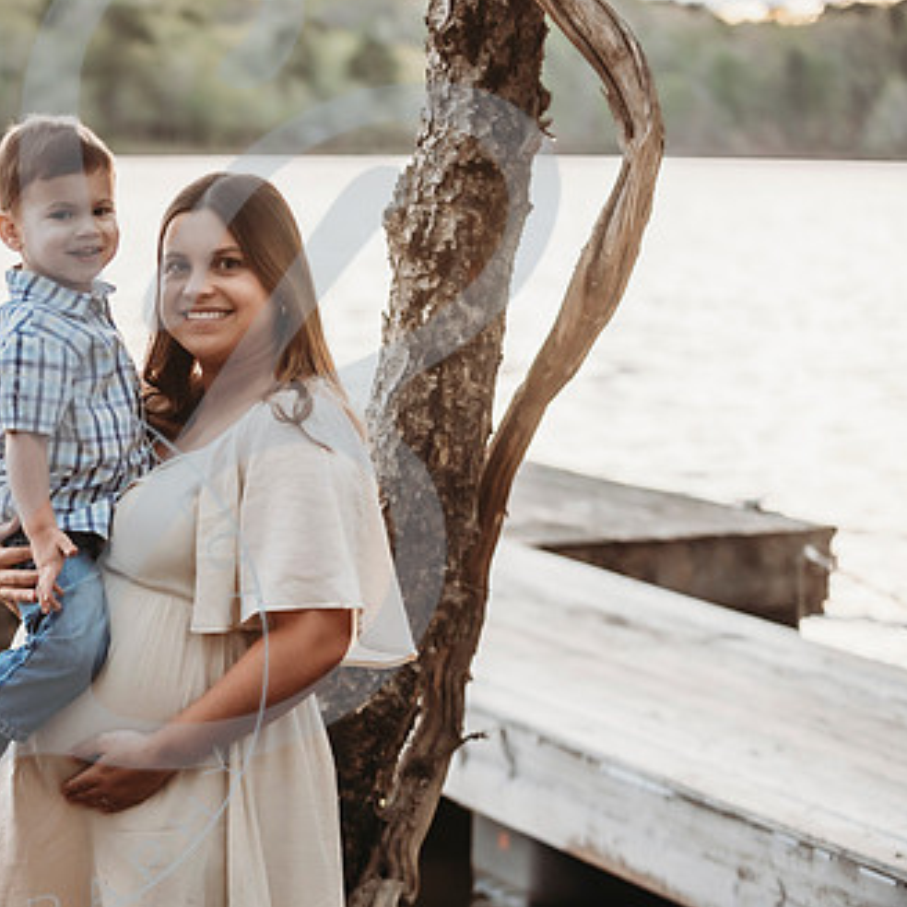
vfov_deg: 16.1
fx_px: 3202
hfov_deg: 16.0
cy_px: 424
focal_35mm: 108
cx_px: 133
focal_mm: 70
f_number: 2.8
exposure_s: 1/320
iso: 1000
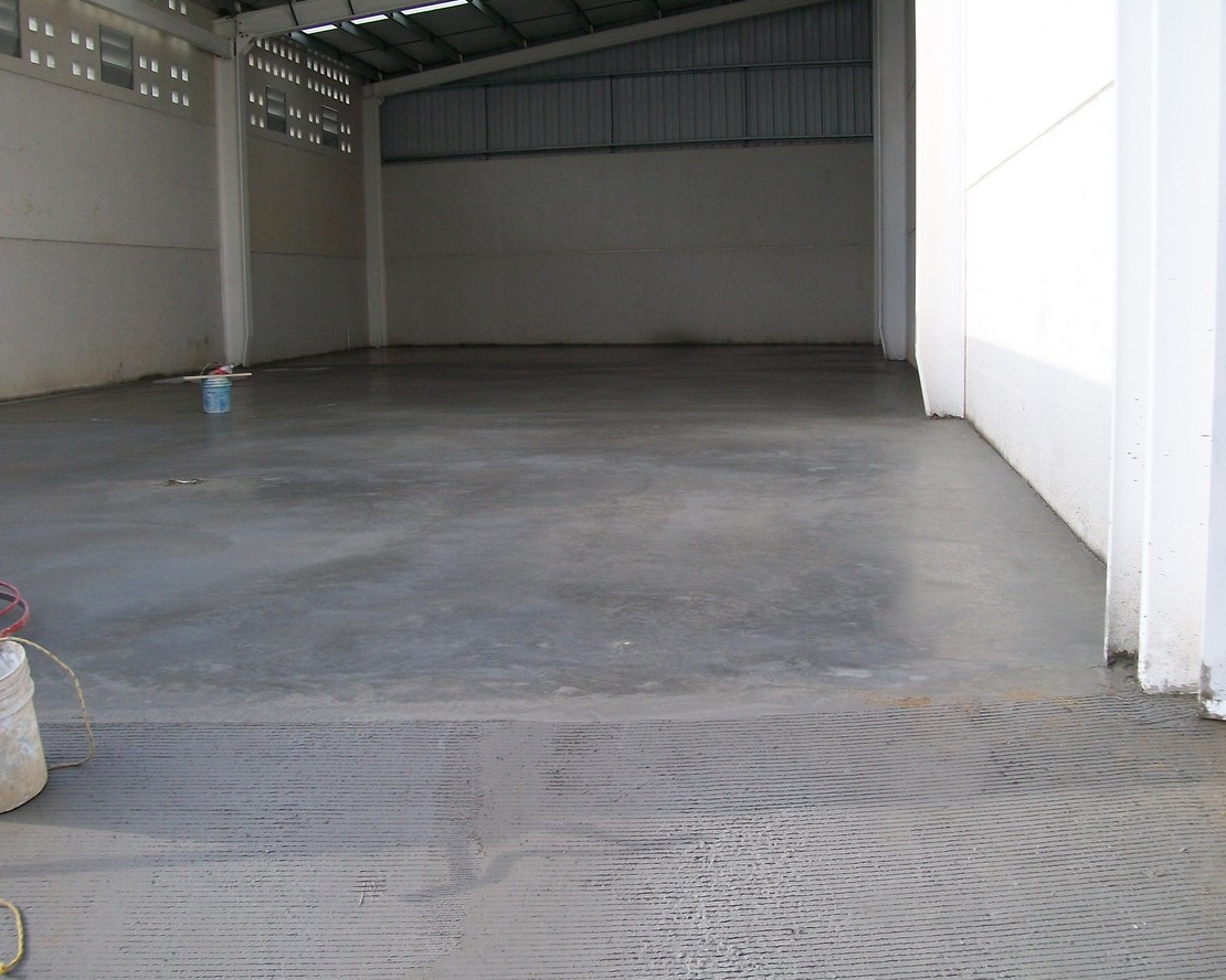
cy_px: 493
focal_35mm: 38
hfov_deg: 47.9
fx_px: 1379
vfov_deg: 39.2
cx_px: 625
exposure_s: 1/400
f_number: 2.7
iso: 80
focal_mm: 6
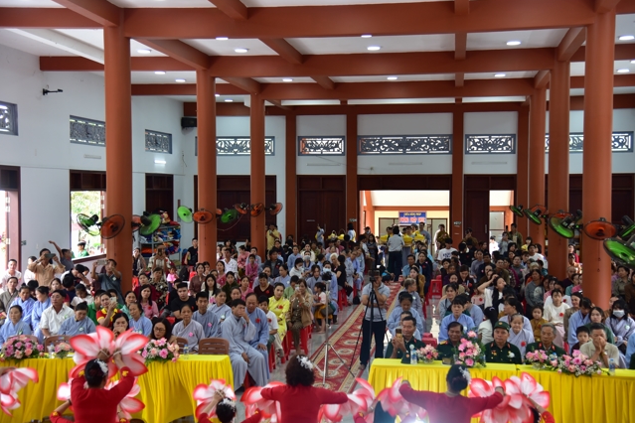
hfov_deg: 35.6
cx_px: 316
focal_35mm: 56
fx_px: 988
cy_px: 212
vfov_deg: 24.2
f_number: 4
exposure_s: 1/80
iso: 500
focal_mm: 55
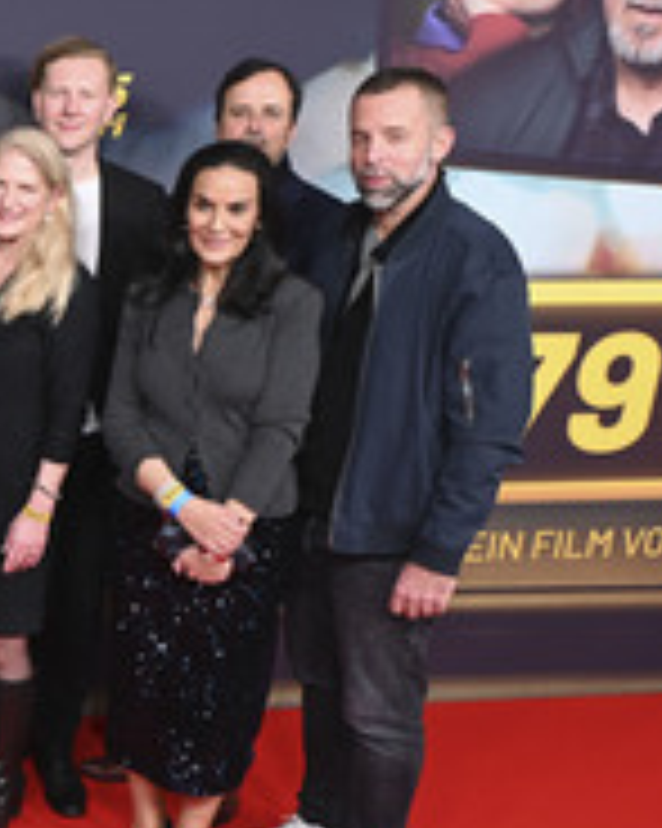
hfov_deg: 21.1
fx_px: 1520
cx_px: -308
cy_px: 382
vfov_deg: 30.5
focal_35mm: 62
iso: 800
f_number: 5.6
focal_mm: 27
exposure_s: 1/160
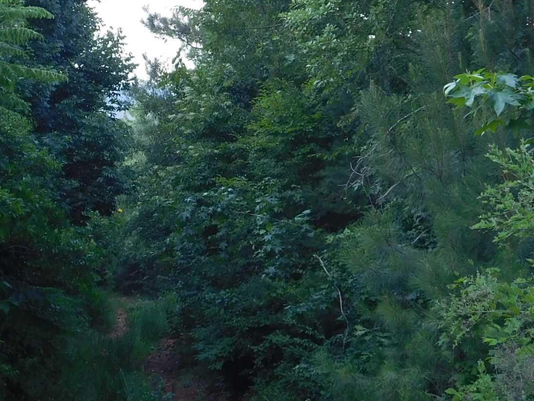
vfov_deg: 14.4
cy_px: 57
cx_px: 160
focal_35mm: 102
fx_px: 1573
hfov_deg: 19.2
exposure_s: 1/50
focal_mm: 6.3
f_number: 3.5
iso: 125
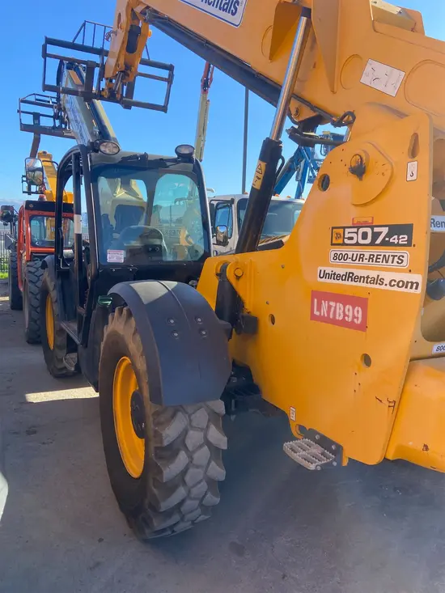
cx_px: 222
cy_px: 296
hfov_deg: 53.1
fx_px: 446
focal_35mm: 26
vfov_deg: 67.3
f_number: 1.8
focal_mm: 4.25
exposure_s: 1/942
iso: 32
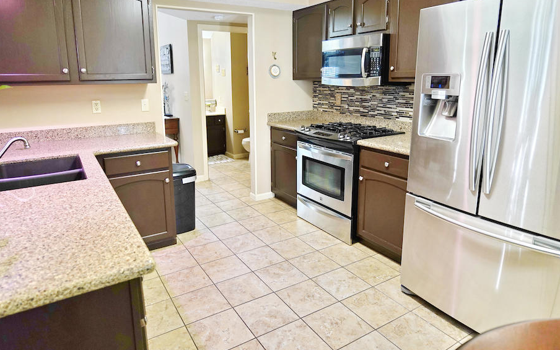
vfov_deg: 52.6
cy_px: 141
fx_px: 351
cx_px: 274
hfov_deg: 77.1
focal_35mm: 23
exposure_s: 1/80
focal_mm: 17
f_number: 2.8
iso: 640
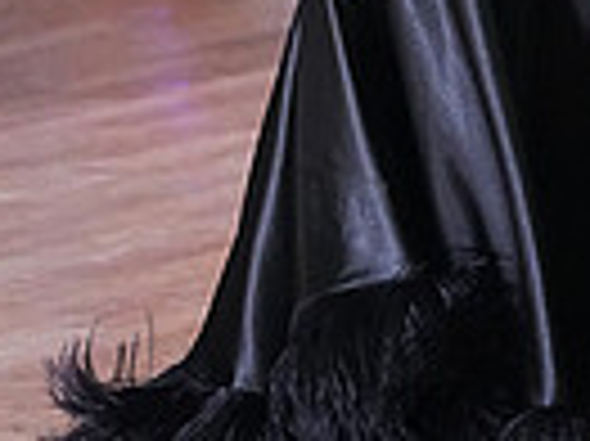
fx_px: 12737
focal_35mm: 748
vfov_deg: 2.0
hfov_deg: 2.7
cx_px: 556
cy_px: -810
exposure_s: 1/400
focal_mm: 176
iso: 10000
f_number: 5
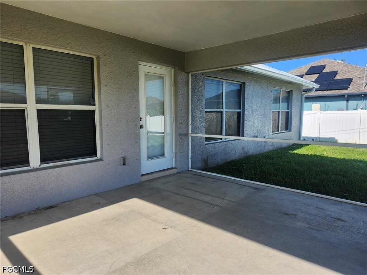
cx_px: 184
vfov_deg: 58.9
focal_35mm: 23
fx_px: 244
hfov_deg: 73.9
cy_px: 138
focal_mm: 5.54
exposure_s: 1/508
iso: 25
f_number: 1.8
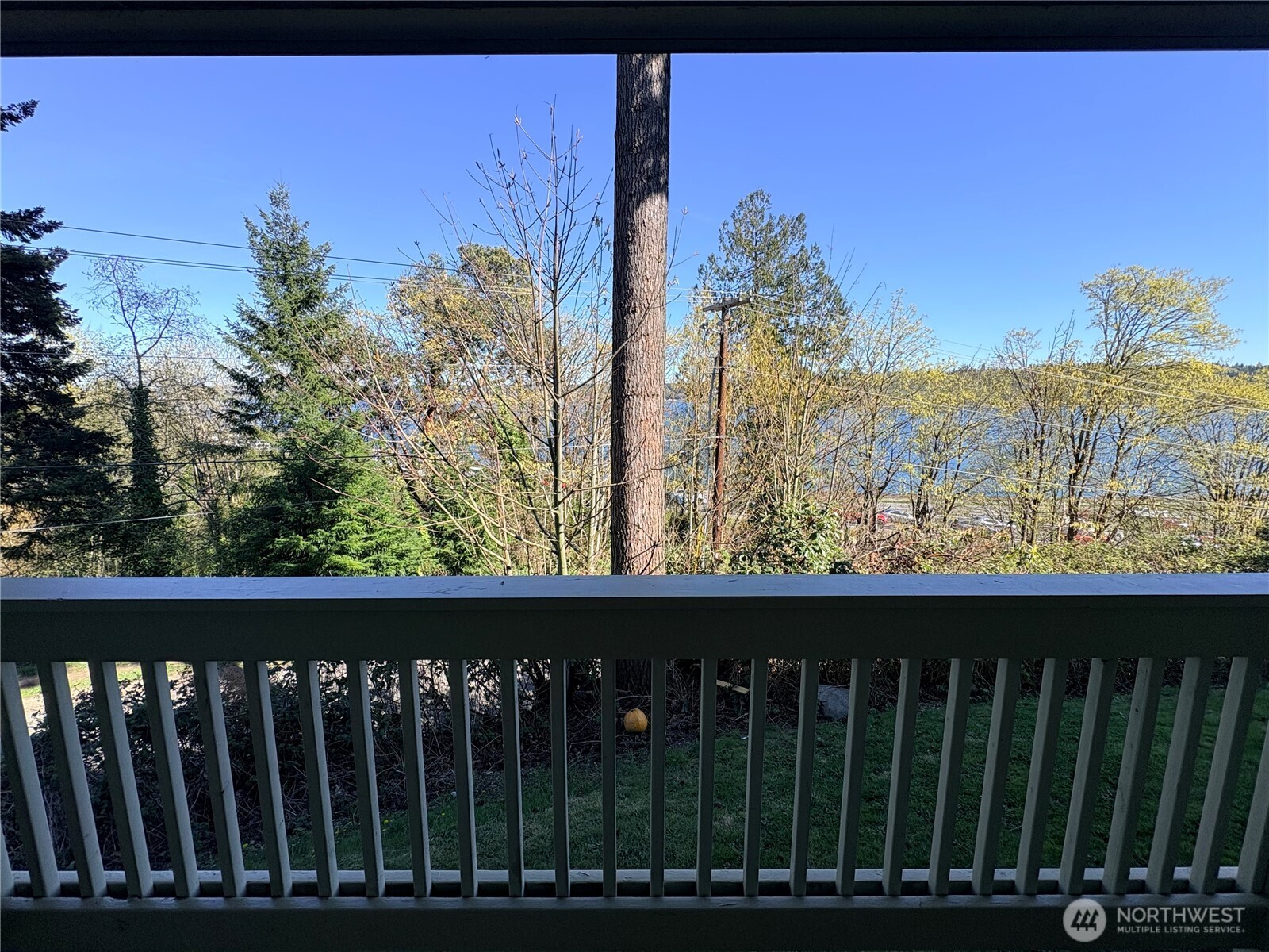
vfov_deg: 85.7
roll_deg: +0.5
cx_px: 634
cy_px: 476
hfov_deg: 102.1
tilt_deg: -8.8
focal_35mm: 14
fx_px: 513
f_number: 2.2
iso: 40
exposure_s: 1/700
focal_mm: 2.22
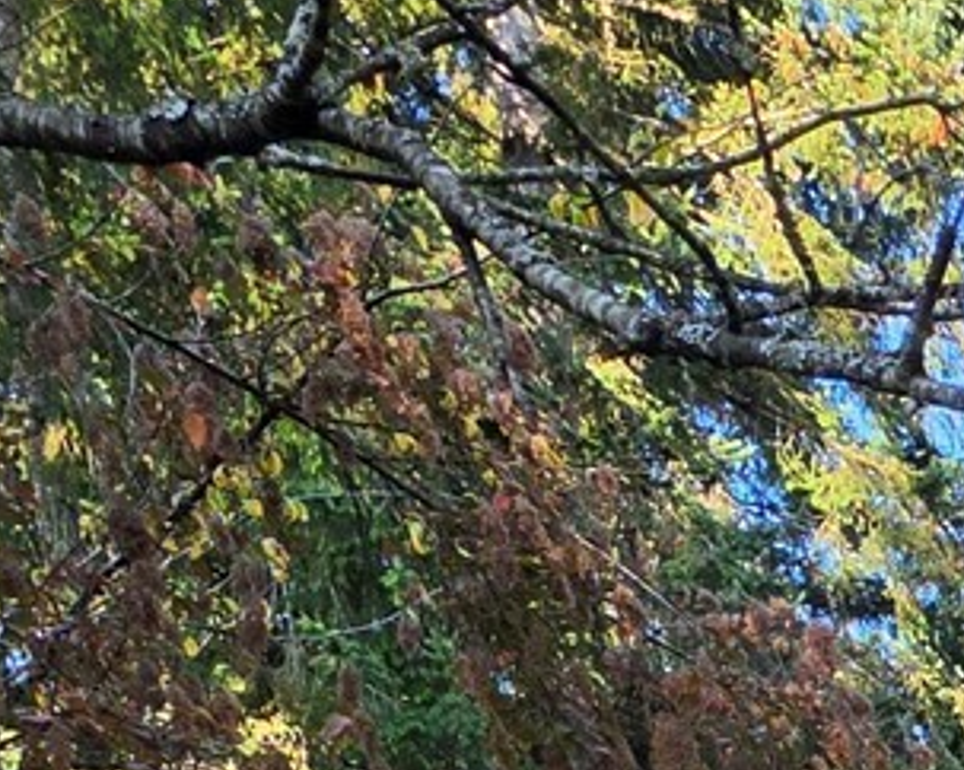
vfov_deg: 15.8
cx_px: 1540
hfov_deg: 22.1
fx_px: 1910
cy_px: 1693
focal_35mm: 67
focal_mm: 2.2
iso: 32
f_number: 1.9
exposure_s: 1/414
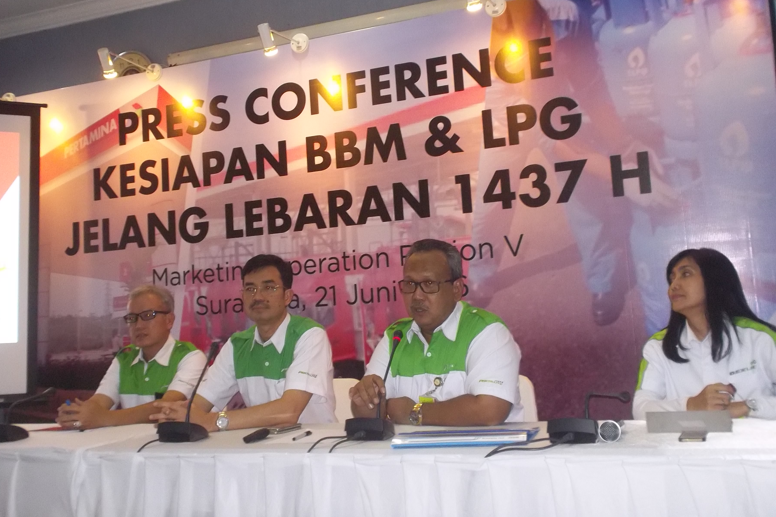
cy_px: 242
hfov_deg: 49.6
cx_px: 384
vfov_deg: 34.2
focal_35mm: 39
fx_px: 841
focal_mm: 5.2
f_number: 3.7
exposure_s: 1/40
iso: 320
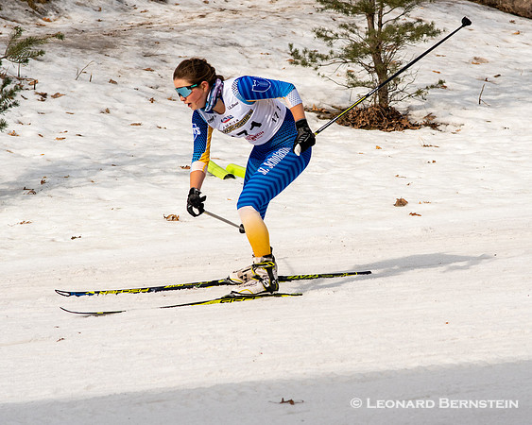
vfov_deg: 10.6
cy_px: 215
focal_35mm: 146
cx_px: 317
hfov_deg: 13.2
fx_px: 2292
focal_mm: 85
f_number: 5.6
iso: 400
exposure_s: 1/2000
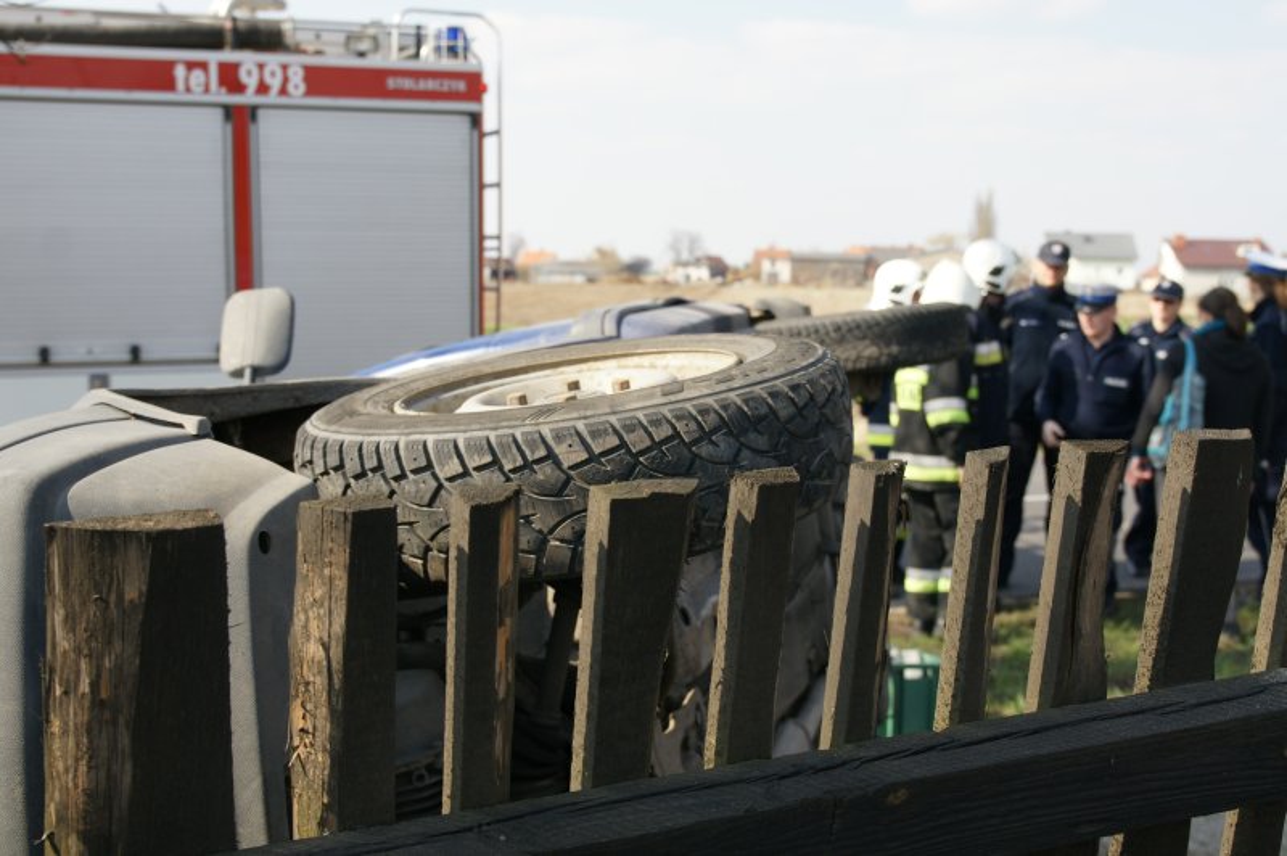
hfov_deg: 43.6
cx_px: 644
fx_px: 1607
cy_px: 428
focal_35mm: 45
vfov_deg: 29.8
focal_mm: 30
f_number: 6.3
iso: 200
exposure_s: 1/400
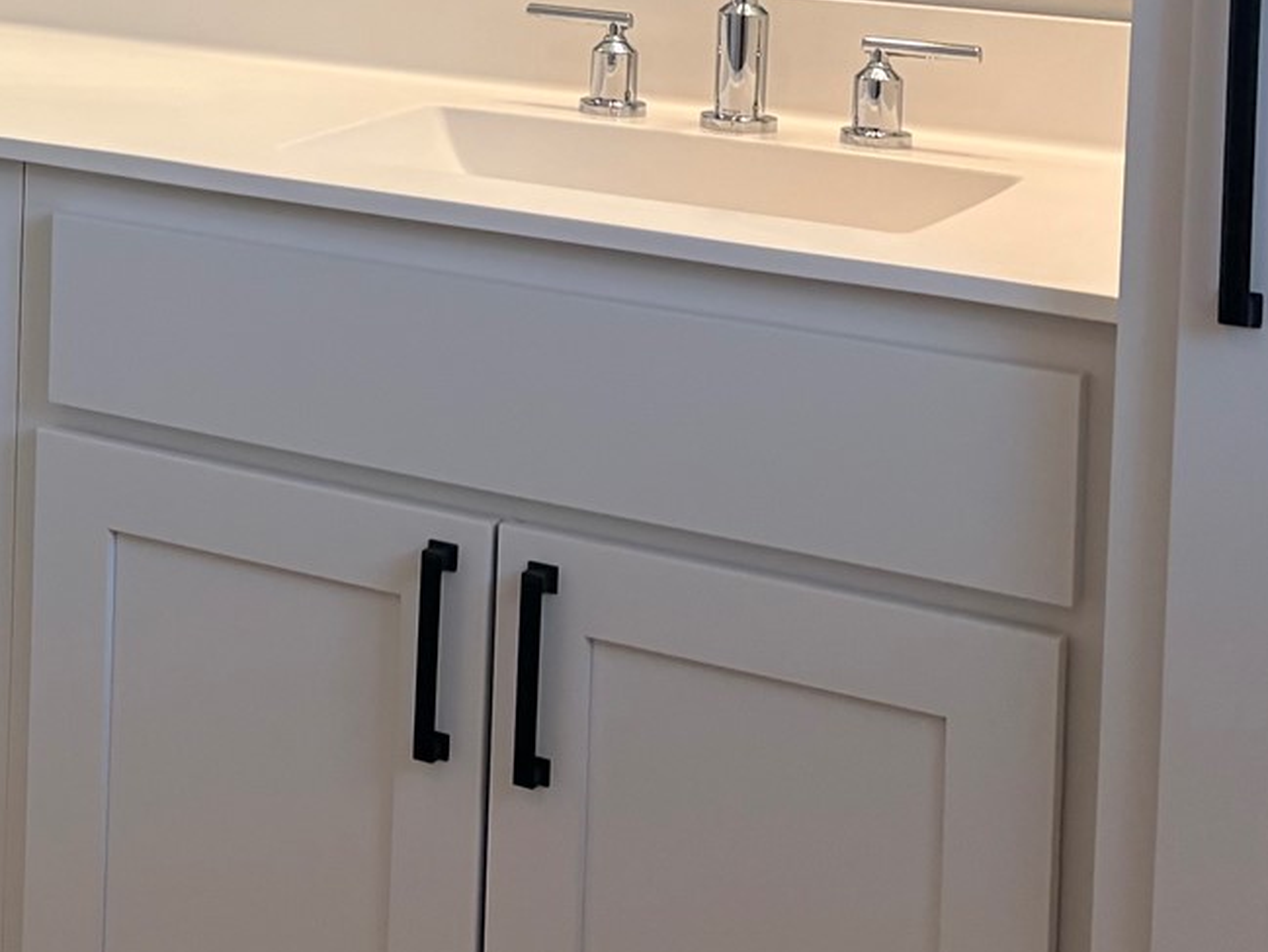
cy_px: -238
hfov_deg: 21.7
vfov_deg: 17.1
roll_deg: -1.0
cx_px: -328
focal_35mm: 82
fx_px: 3004
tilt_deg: -1.6
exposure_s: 1/229
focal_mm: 5.96
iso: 80
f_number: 1.6
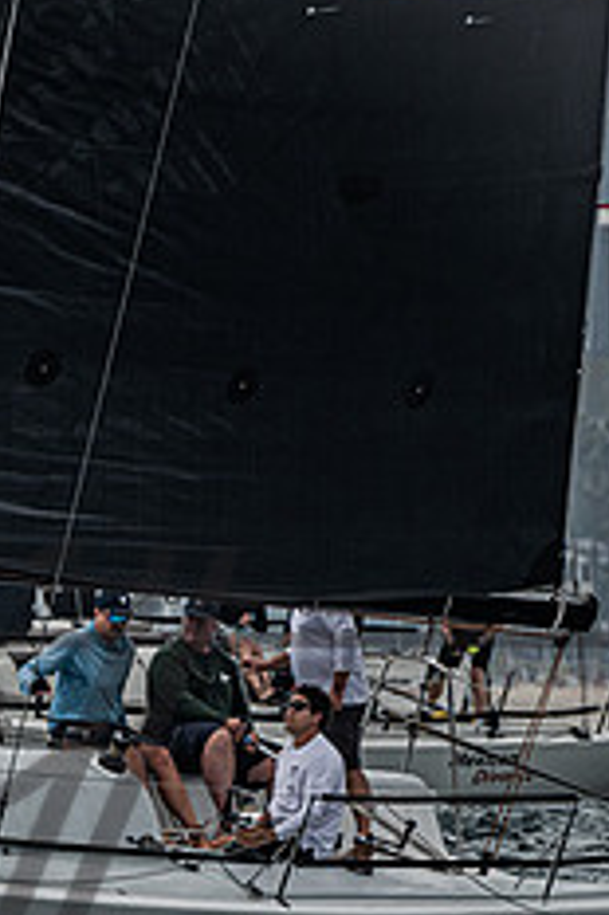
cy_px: 744
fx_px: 29222
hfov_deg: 1.2
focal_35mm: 1150
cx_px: -158
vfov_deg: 1.8
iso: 320
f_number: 8
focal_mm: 400
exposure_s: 1/1600
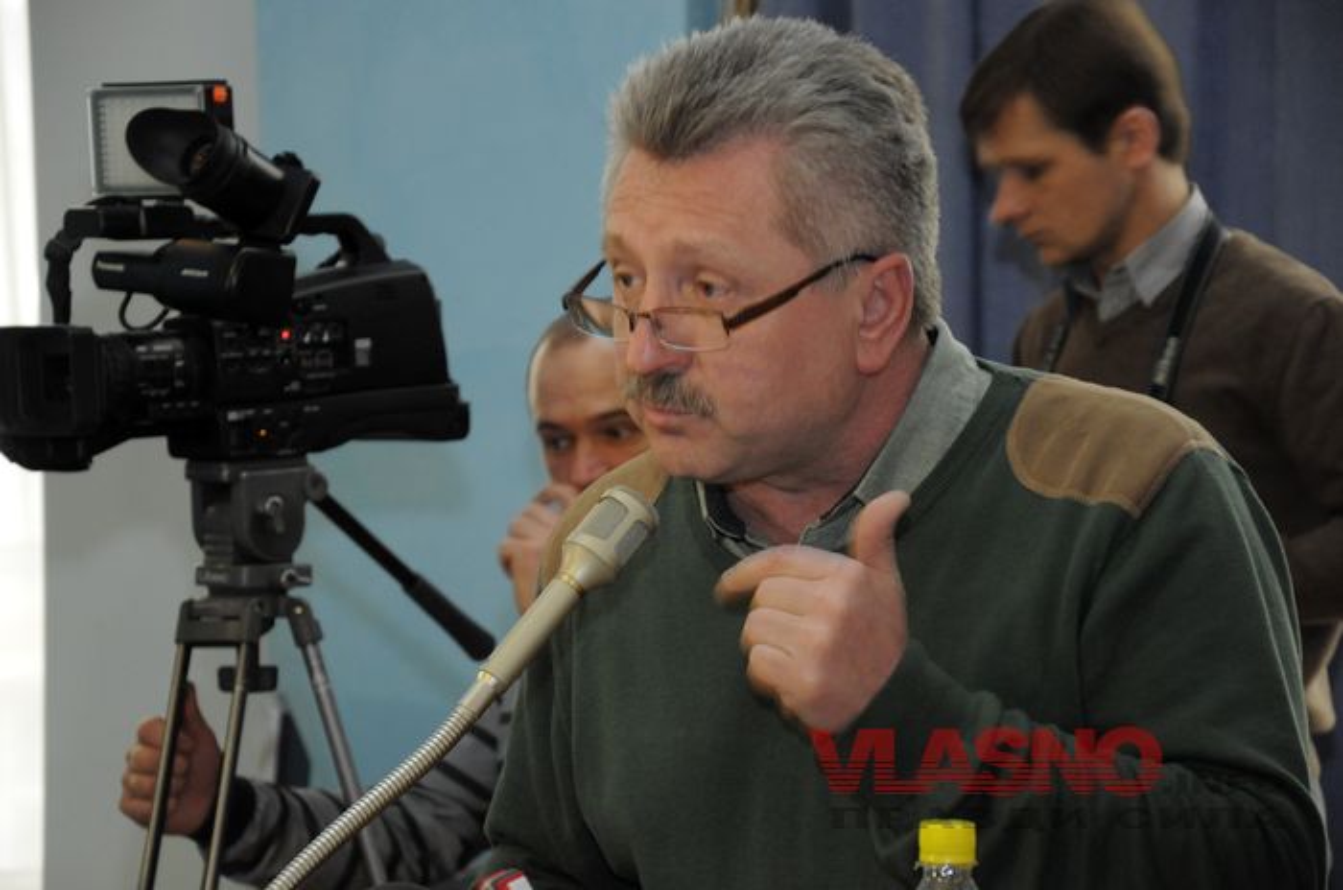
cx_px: 672
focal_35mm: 128
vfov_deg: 10.7
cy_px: 445
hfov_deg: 16.1
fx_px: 4748
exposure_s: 1/30
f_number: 5.6
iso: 1600
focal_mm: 85
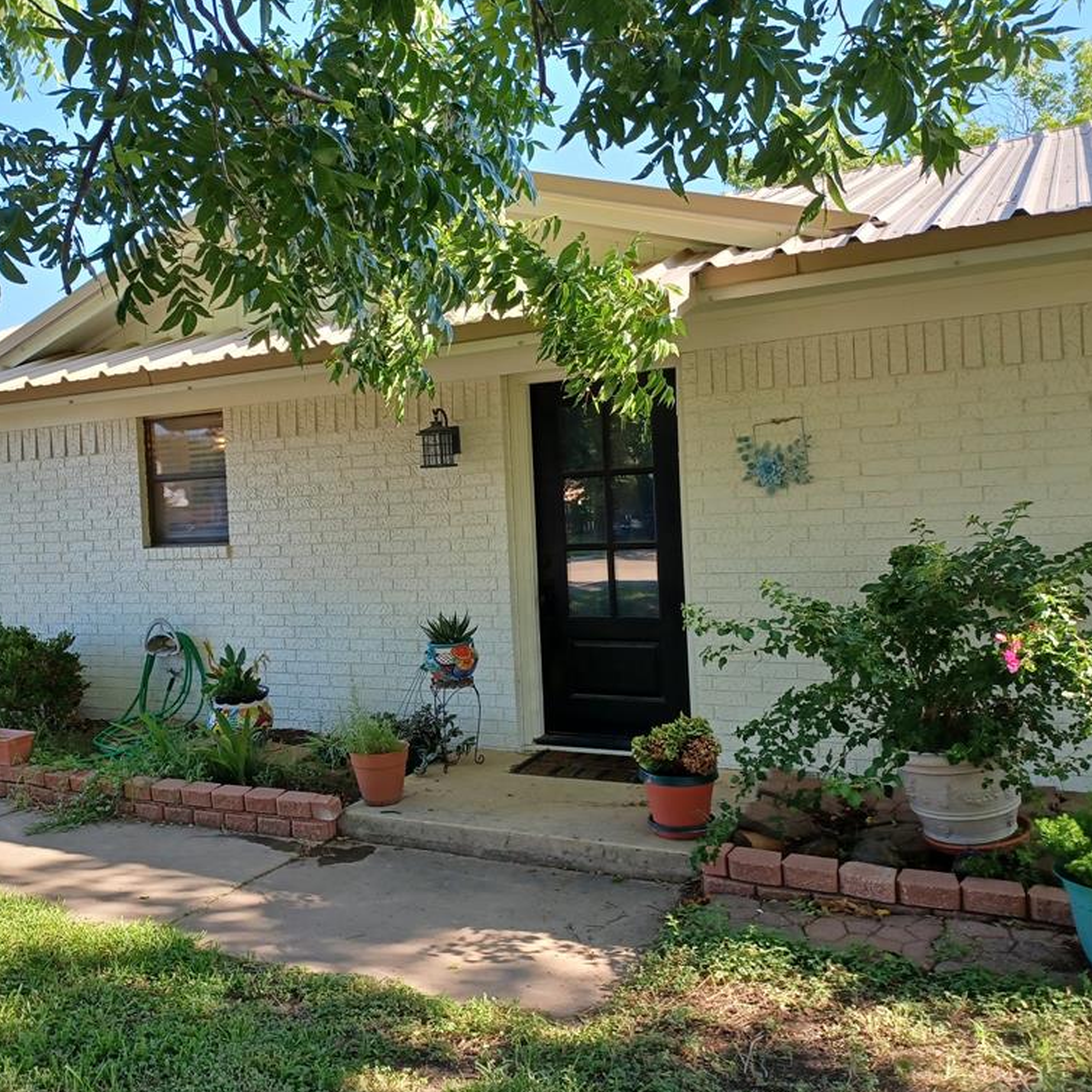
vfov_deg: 54.0
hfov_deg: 53.9
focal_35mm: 30
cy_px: 545
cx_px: 474
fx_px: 1071
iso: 64
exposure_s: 1/120
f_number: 1.8
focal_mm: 4.6
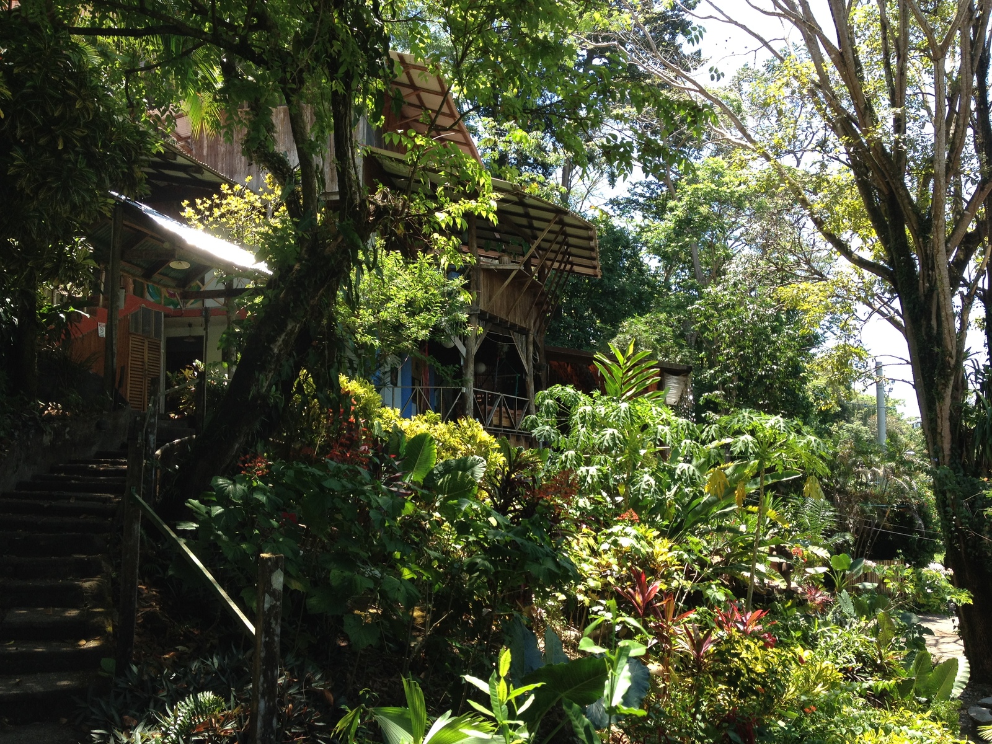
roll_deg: +2.4
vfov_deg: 40.7
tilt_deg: +3.9
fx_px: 1003
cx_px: 496
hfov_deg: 52.6
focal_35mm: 35
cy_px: 372
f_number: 2.4
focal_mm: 4.28
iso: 50
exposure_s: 1/302
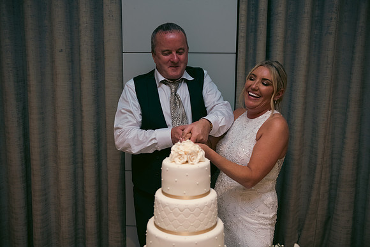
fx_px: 391
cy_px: 124
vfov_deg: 35.1
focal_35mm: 38
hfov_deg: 50.7
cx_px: 185
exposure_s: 1/160
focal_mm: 38
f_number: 3.5
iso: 800
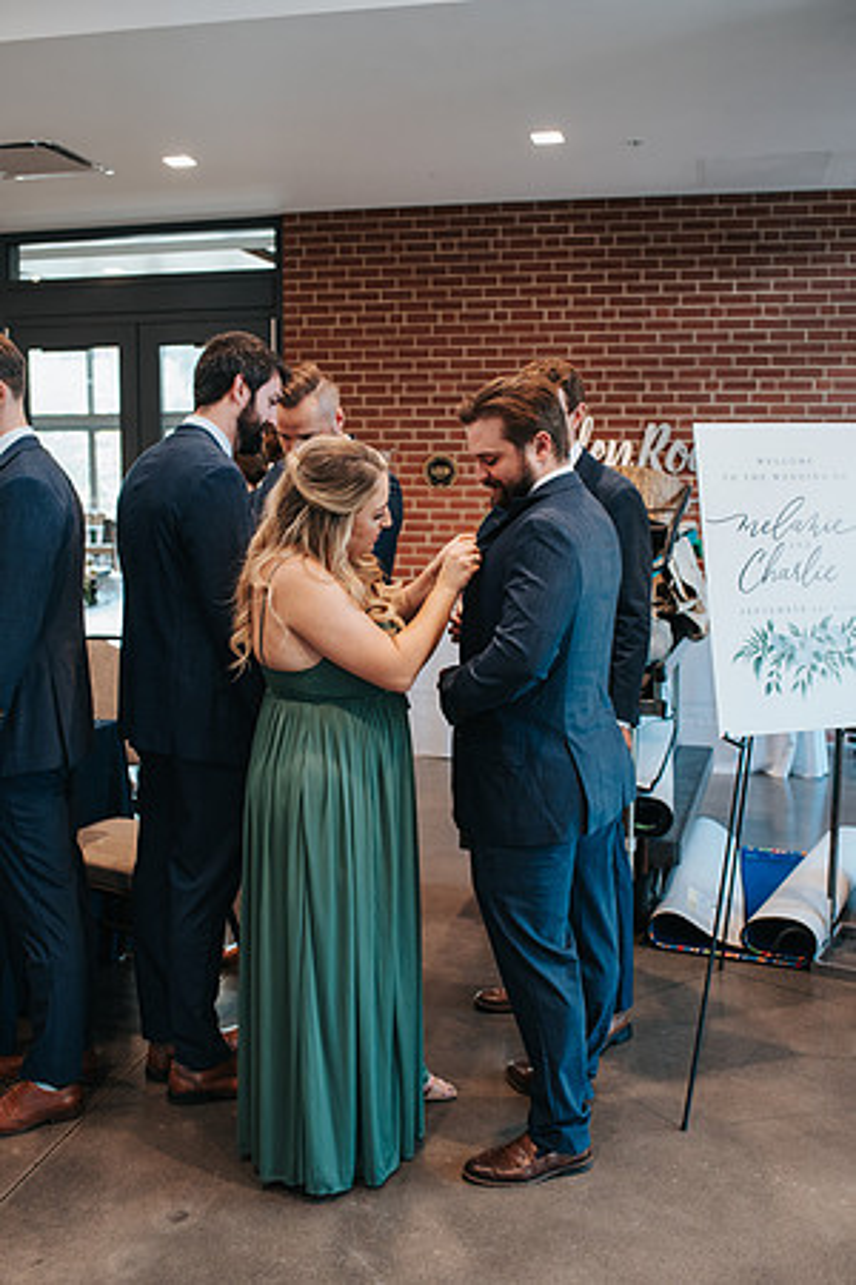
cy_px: 642
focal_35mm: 35
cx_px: 428
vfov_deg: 54.4
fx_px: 1248
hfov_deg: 37.9
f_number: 4
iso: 1000
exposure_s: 1/160
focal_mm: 35
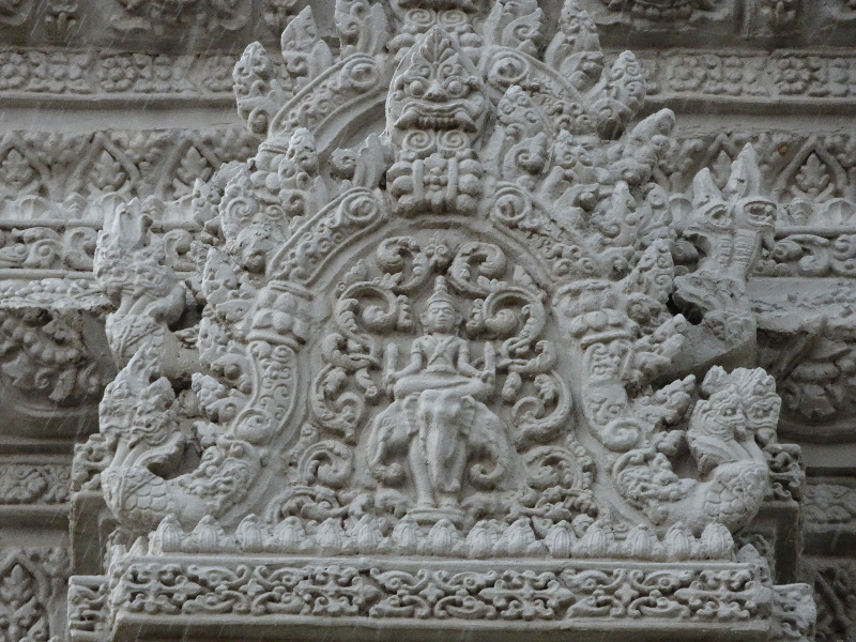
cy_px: 321
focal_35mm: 262
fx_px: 6479
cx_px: 428
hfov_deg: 7.6
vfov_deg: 5.7
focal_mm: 44.78
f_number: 6.3
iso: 800
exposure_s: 1/200
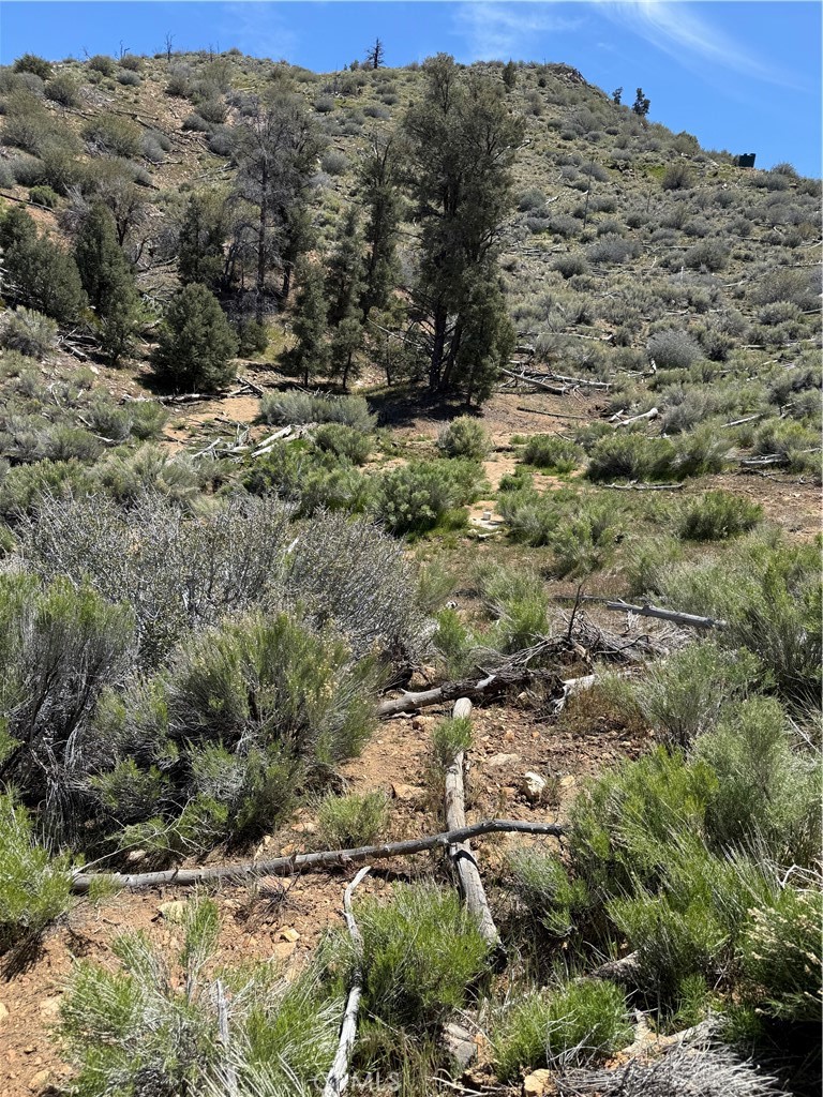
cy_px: 548
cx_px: 412
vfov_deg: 71.6
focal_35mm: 24
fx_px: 761
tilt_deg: -13.3
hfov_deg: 56.8
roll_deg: -5.8
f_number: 1.78
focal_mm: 6.76
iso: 80
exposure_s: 1/3145
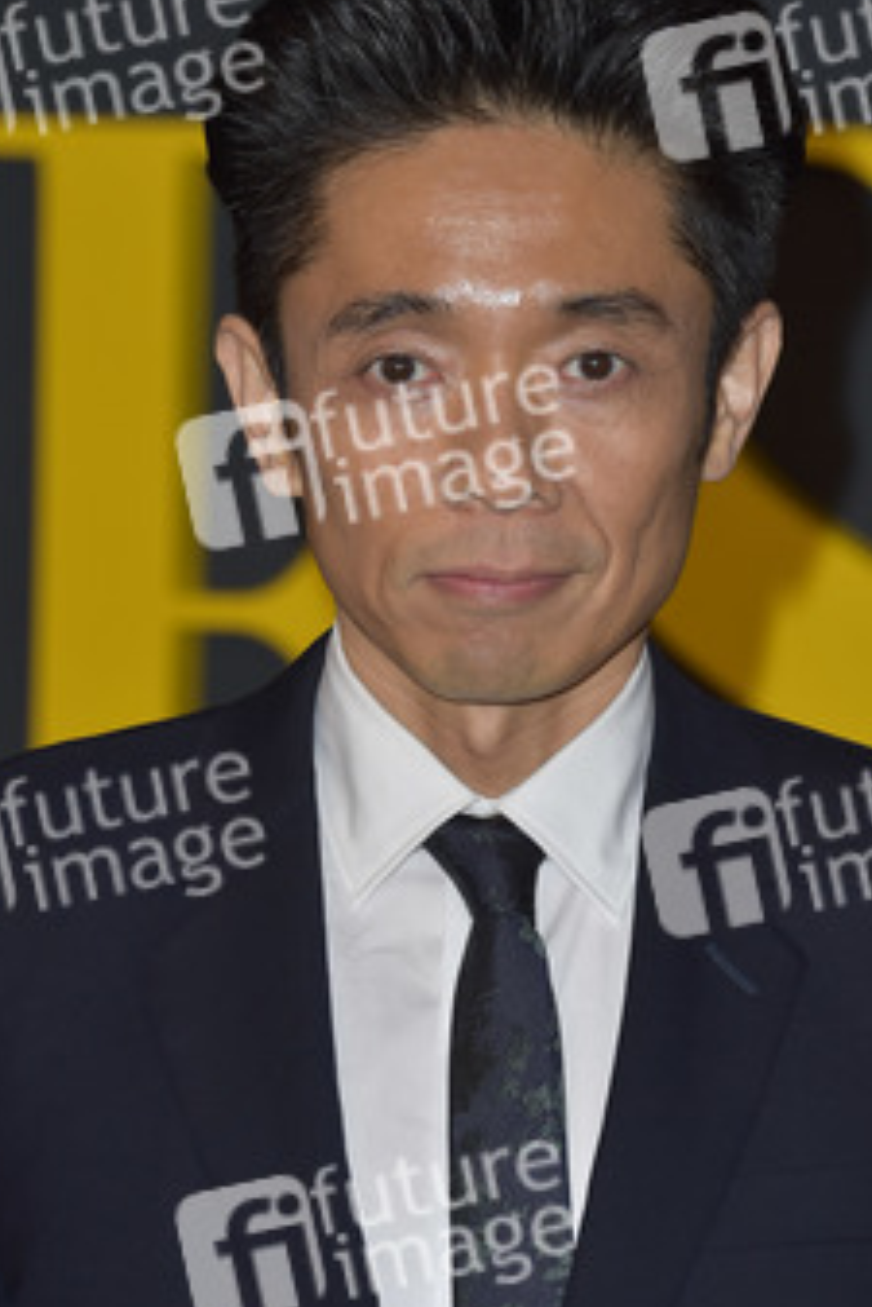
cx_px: 490
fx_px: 7331
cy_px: 652
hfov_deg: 6.8
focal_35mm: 202
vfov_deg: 10.2
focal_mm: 170
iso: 320
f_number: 6.3
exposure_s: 1/250
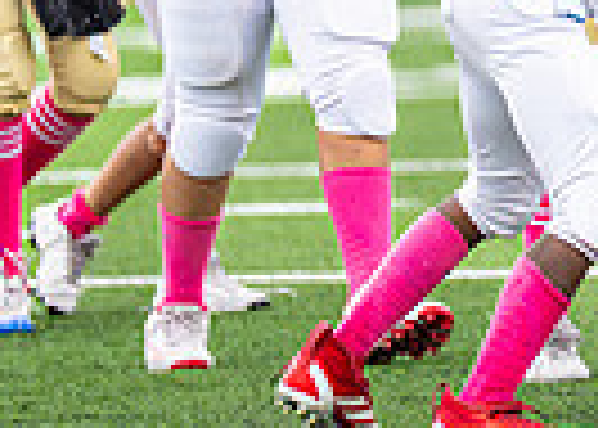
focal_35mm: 1117
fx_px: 18971
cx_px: 1230
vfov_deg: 1.3
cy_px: -150
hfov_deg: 1.8
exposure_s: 1/1000
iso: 400
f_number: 2.8
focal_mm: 200
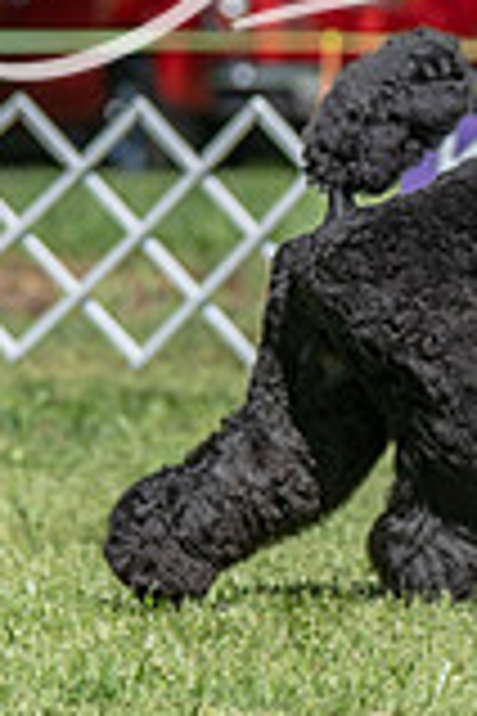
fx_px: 10871
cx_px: 567
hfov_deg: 2.5
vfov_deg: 3.8
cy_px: 160
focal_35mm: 547
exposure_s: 1/400
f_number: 5
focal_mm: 150
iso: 100
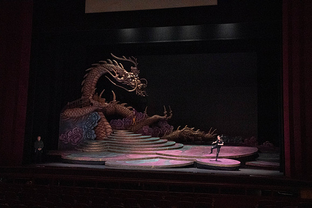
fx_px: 329
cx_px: 156
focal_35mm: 38
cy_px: 104
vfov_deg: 35.1
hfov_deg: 50.7
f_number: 9
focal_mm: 38
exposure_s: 1/400
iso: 25600
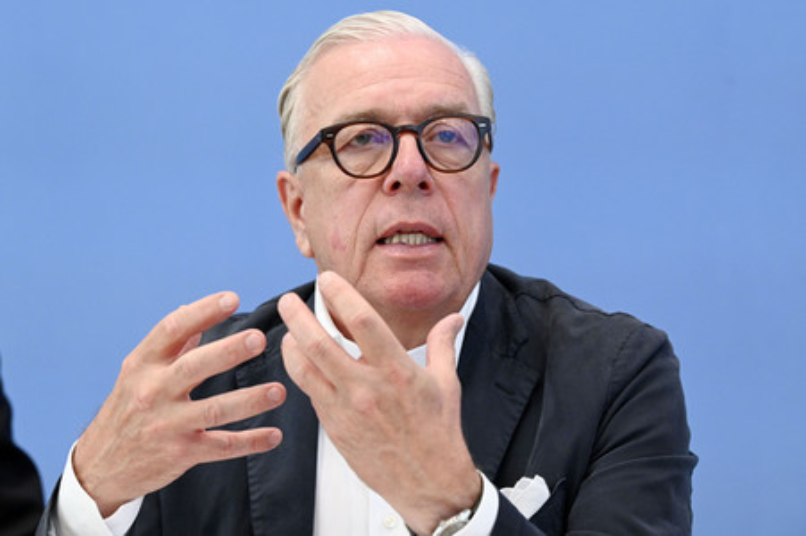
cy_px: 268
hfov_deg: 15.8
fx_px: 2908
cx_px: 403
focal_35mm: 130
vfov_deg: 10.5
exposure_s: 1/800
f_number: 5.6
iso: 4000
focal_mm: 130
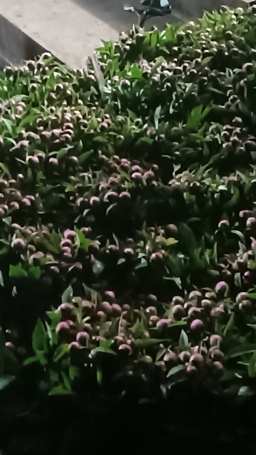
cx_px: 118
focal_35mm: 65
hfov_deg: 18.5
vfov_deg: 32.4
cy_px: 227
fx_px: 785
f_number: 1.9
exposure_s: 1/14.3
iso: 16000
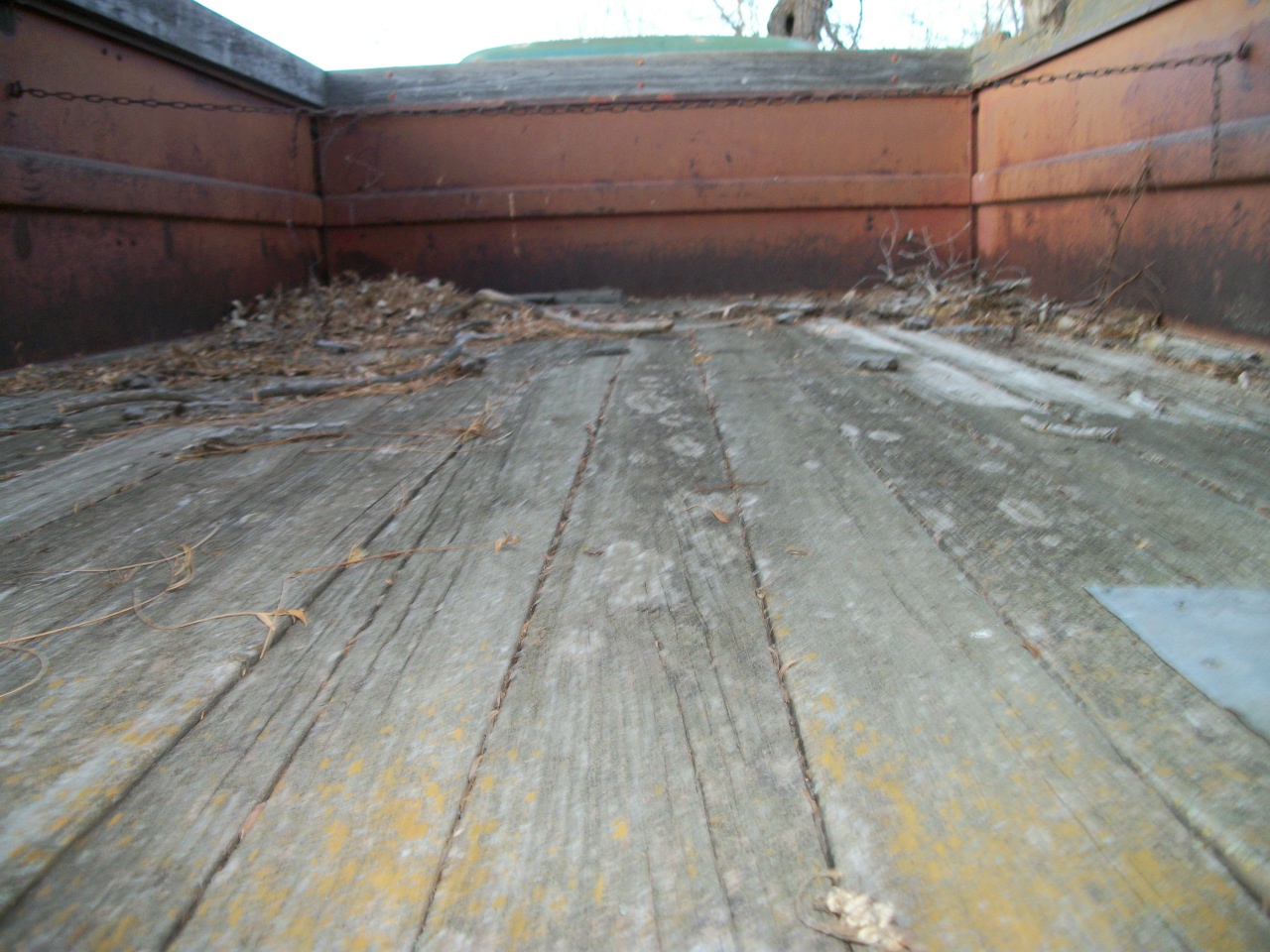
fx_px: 1174
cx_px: 635
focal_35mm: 32
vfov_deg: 44.2
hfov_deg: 56.8
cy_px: 476
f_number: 2.9
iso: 80
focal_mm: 5.7
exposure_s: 1/30
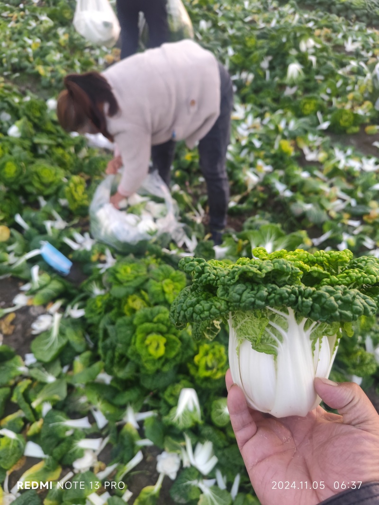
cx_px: 190
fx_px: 336
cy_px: 252
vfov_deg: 73.9
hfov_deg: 58.9
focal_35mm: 23
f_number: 1.65
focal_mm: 6.14
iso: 640
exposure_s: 1/100
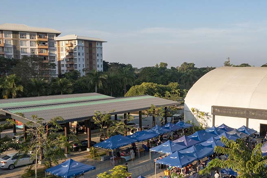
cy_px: 111
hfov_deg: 46.4
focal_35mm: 41
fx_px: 304
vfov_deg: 32.5
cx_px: 186
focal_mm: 10.26
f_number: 9
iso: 100
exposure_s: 1/240
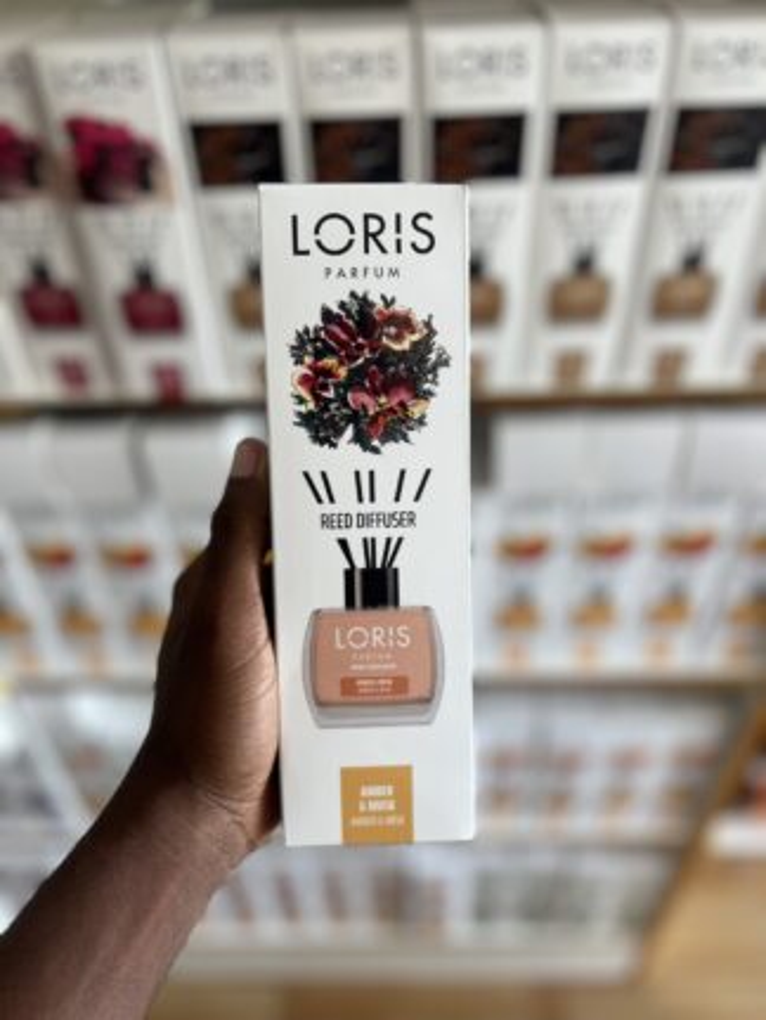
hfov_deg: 53.1
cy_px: 510
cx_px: 383
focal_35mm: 26
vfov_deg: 67.3
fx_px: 766
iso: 50
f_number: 1.5
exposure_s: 1/100
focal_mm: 5.7
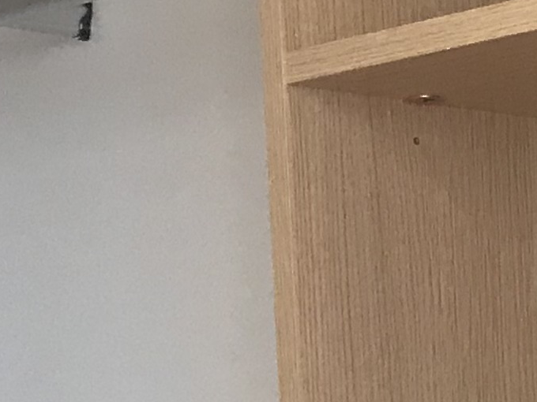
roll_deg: +2.2
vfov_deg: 8.8
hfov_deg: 11.4
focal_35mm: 166
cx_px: 823
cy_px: 509
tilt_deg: +0.8
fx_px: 2575
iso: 25
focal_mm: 3.99
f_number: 1.8
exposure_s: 1/30
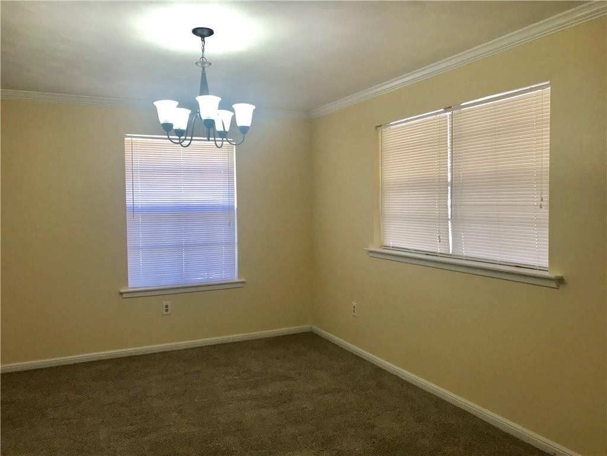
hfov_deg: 63.4
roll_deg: +0.3
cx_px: 304
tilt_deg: -2.4
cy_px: 228
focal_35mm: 28
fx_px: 491
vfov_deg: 49.7
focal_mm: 3.99
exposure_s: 1/120
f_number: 1.8
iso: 40
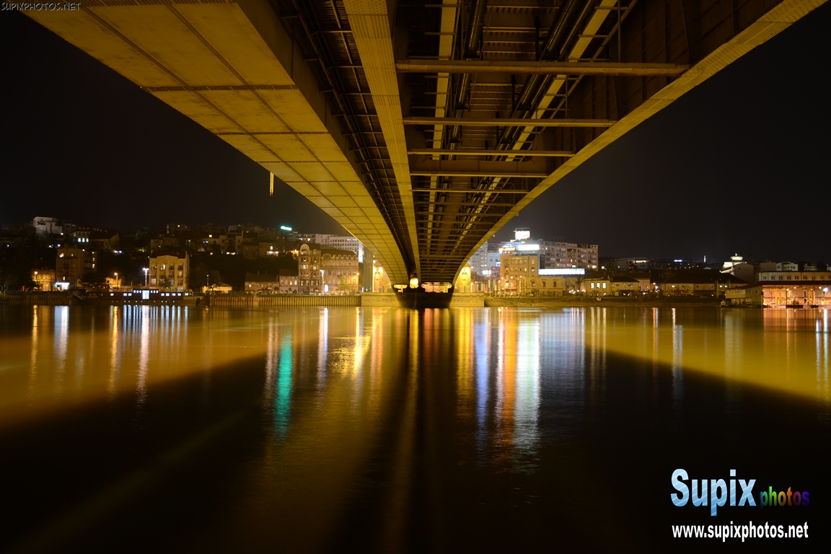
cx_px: 416
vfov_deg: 47.9
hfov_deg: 67.4
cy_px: 277
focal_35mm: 27
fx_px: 623
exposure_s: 3
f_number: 3.5
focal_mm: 18
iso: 100
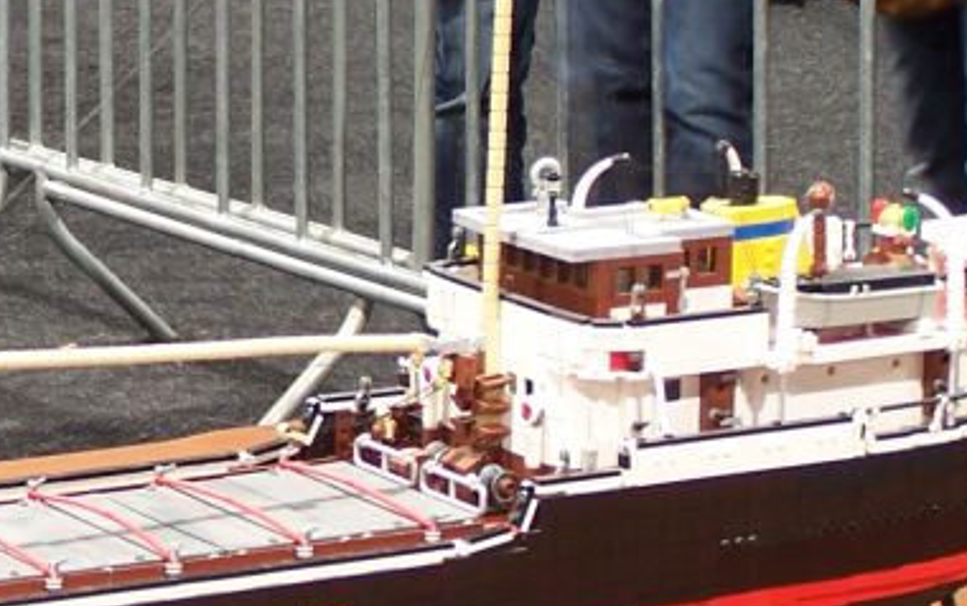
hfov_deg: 9.7
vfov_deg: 6.1
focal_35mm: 214
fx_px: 5643
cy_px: 214
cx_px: -155
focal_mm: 12.4
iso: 80
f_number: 3.2
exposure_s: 1/2
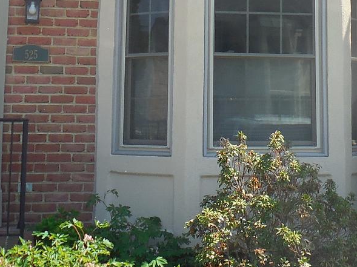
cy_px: -31
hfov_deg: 22.4
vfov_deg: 16.4
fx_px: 897
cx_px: 245
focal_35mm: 87
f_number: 3.7
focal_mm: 4.5
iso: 125
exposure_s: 1/400
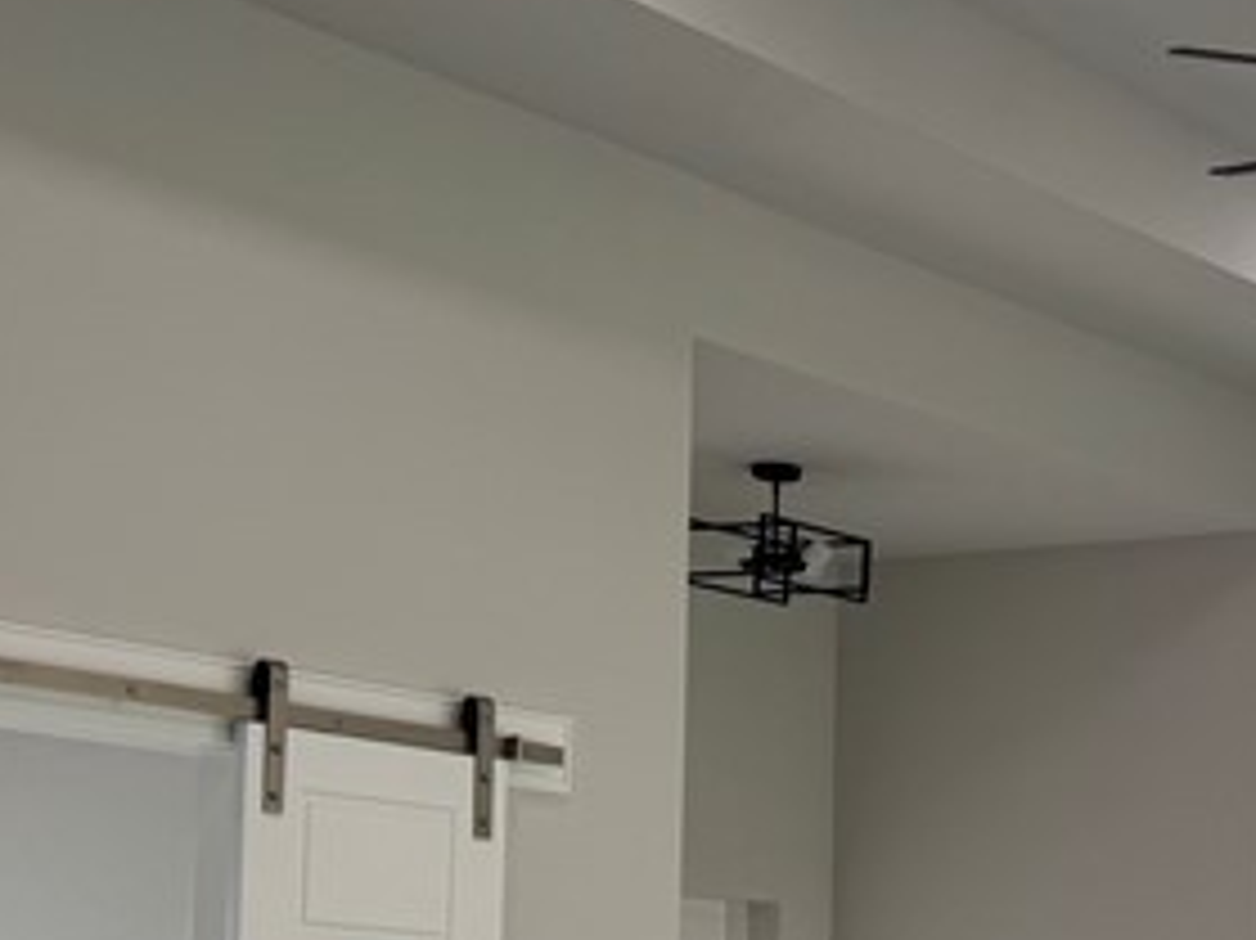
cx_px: 1783
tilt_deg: +2.3
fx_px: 3192
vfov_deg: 16.3
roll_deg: -1.2
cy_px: 1007
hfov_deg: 19.8
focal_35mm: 88
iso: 80
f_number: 1.78
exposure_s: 1/172
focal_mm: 6.76
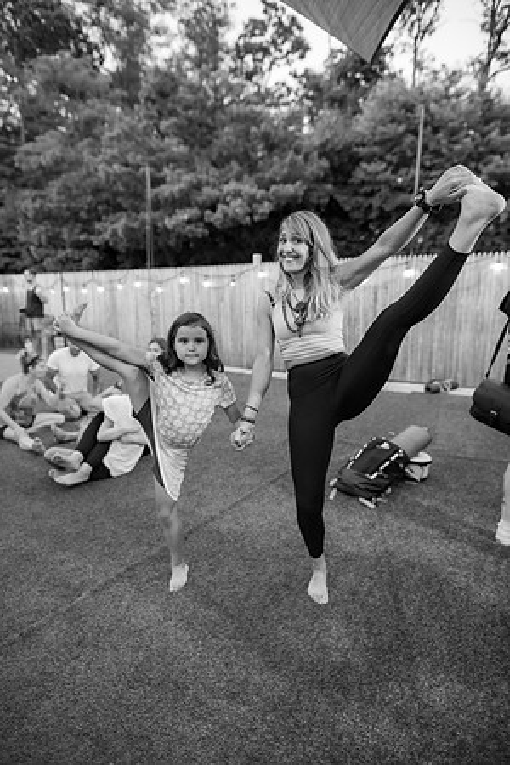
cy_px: 382
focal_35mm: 20
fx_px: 425
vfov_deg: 84.0
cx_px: 255
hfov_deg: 61.9
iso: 1250
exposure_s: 1/200
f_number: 2
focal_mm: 20
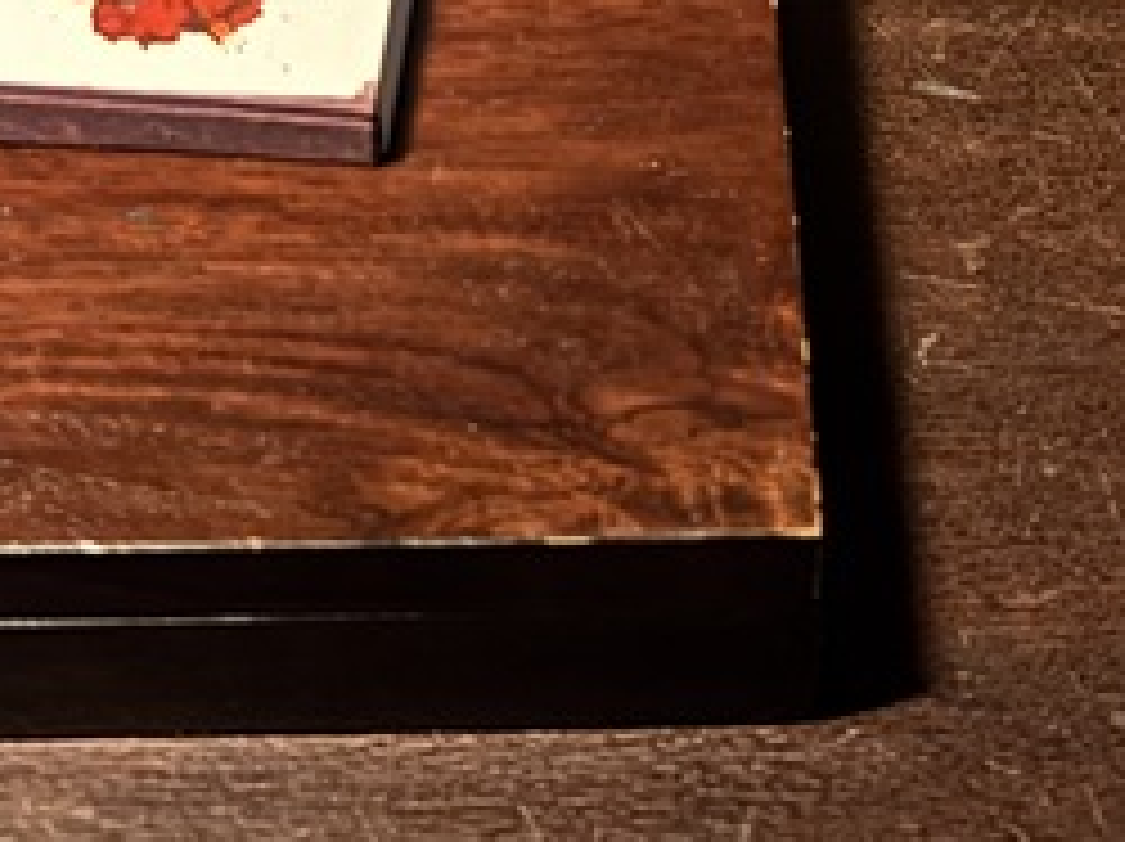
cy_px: -581
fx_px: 3409
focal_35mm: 105
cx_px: 711
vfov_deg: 13.0
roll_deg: -3.7
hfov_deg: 18.7
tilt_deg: -35.7
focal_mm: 5.96
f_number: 1.6
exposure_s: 1/13
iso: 500
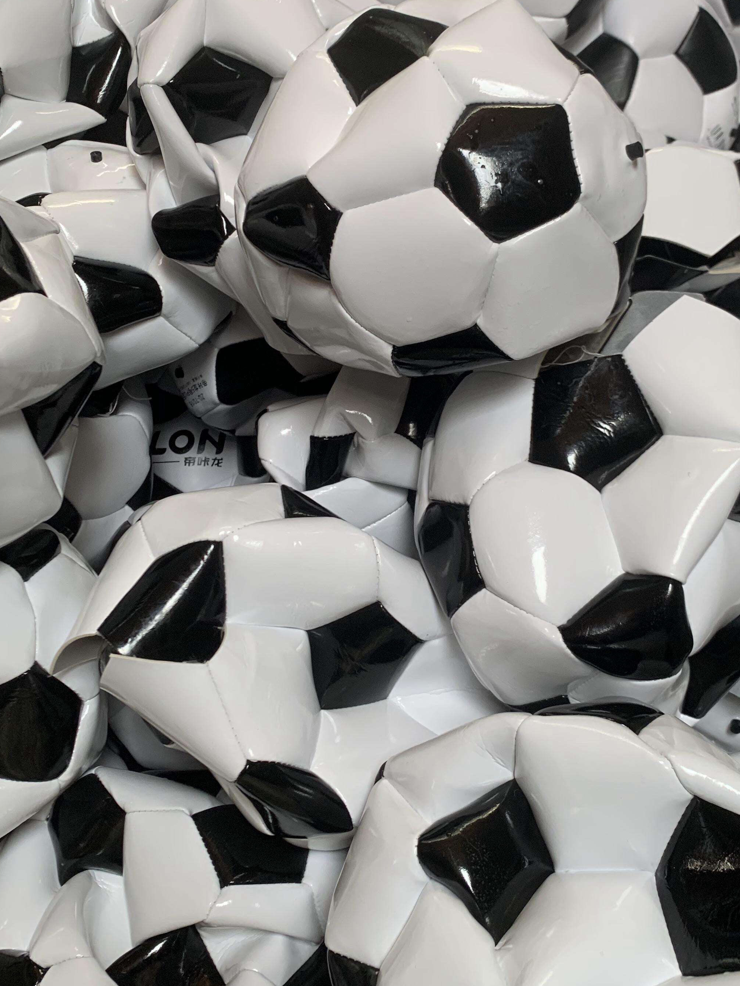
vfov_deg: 47.8
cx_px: 362
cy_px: 442
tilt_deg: -70.4
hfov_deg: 36.8
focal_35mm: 39
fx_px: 1112
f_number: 1.8
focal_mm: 4.25
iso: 100
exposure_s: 1/110
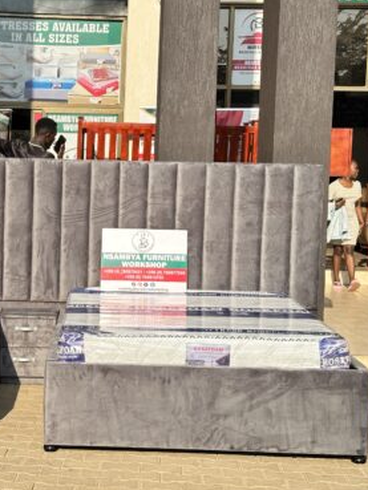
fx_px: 1105
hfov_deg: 18.6
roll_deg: -1.6
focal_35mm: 78
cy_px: 230
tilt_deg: -2.1
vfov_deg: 25.0
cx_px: 28
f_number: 1.78
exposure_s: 1/1565
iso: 64
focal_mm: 6.86
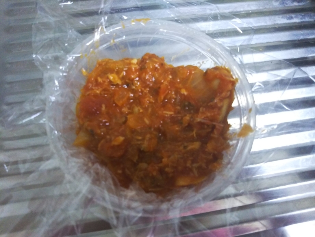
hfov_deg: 60.0
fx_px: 273
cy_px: 118
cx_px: 158
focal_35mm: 30
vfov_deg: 46.8
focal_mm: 4
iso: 200
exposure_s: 1/30
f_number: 2.2
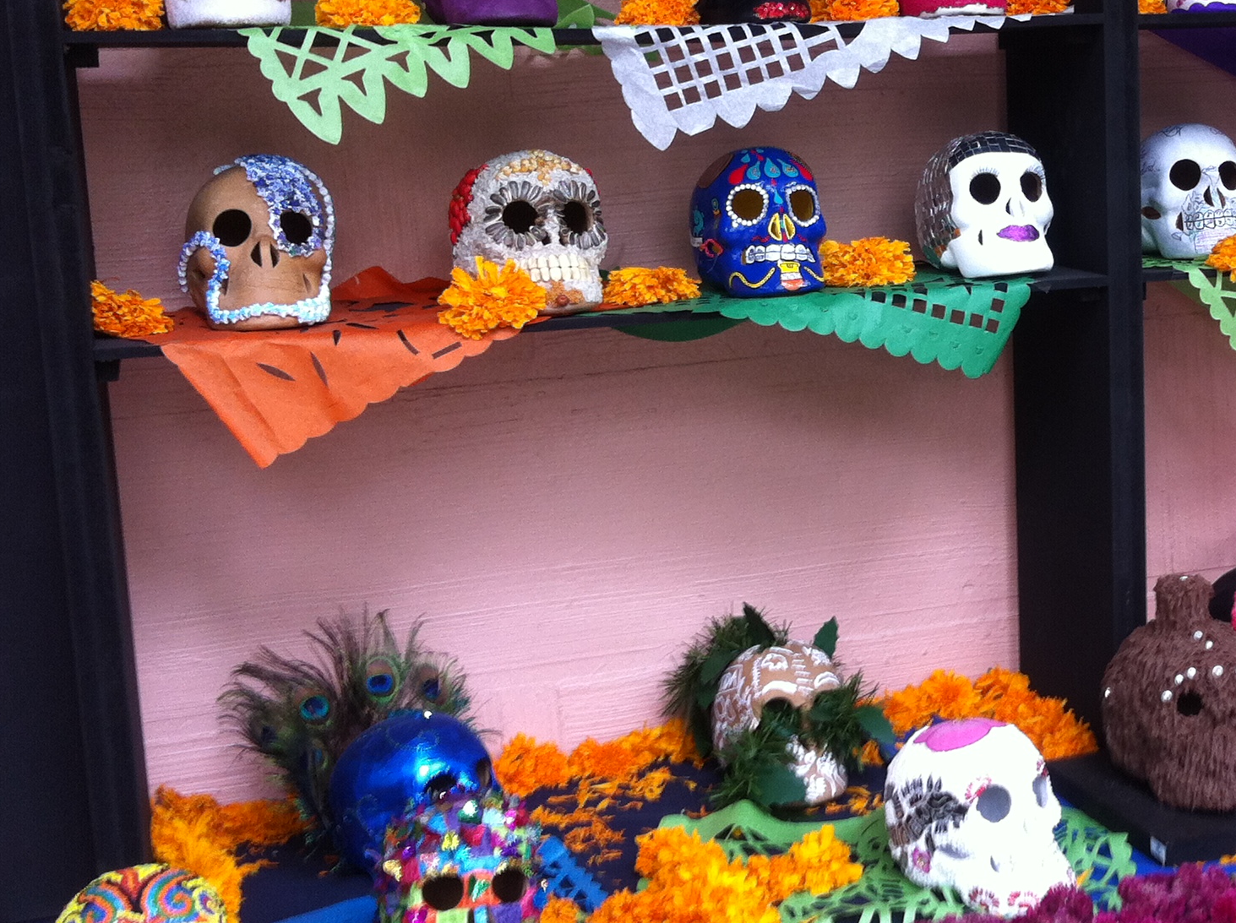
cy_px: 371
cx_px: 996
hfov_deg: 30.4
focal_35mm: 62
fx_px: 2211
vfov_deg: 23.6
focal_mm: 3.85
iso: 80
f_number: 2.8
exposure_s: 1/24
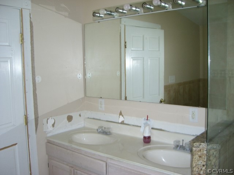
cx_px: 117
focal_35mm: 38
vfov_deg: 37.7
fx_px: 257
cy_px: 88
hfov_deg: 49.0
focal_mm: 6.2
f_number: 2.7
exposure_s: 1/60
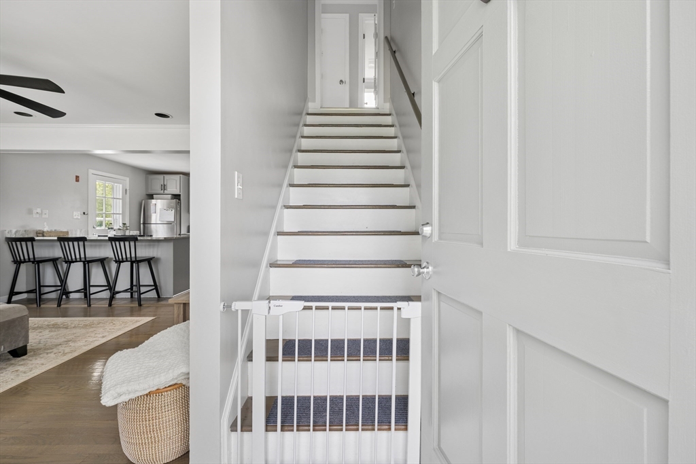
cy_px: 232
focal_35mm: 14
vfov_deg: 81.2
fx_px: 271
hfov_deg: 104.2
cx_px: 348
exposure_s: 1/50
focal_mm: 14
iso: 400
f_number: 8
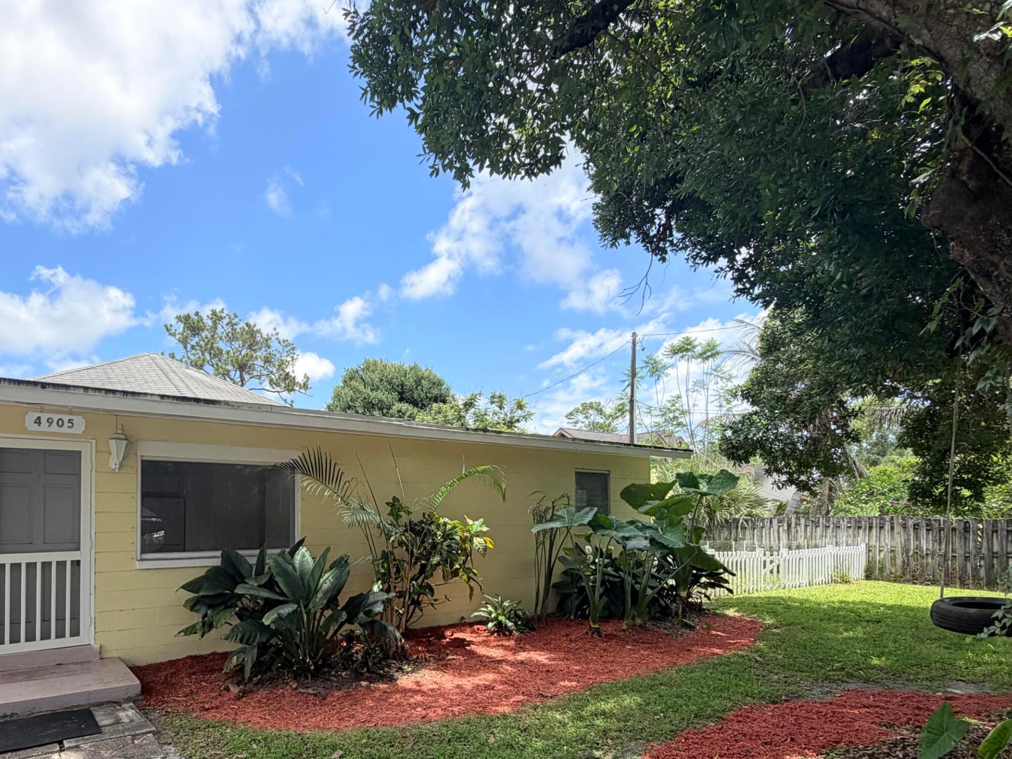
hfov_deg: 77.5
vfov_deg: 61.9
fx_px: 614
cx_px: 374
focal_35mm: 21
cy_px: 505
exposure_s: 1/770
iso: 32
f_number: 2.2
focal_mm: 2.22
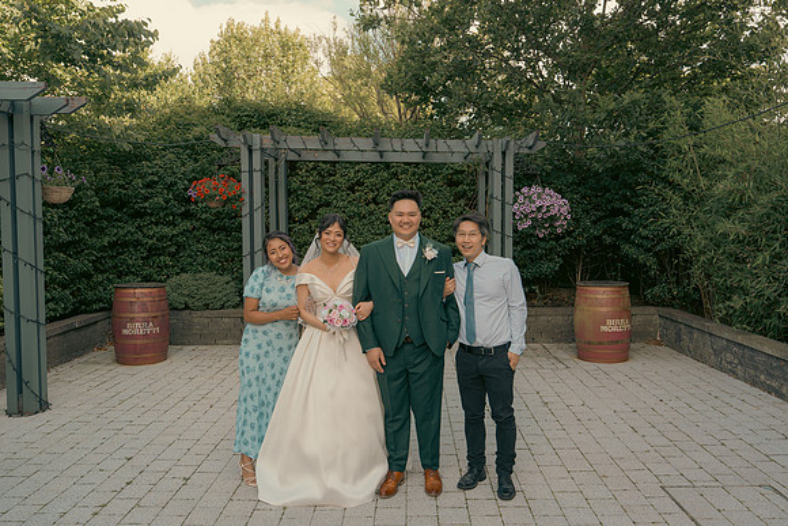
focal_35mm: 30
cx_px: 394
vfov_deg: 43.6
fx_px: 657
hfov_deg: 61.9
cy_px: 263
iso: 200
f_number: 5.6
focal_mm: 30
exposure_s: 1/160
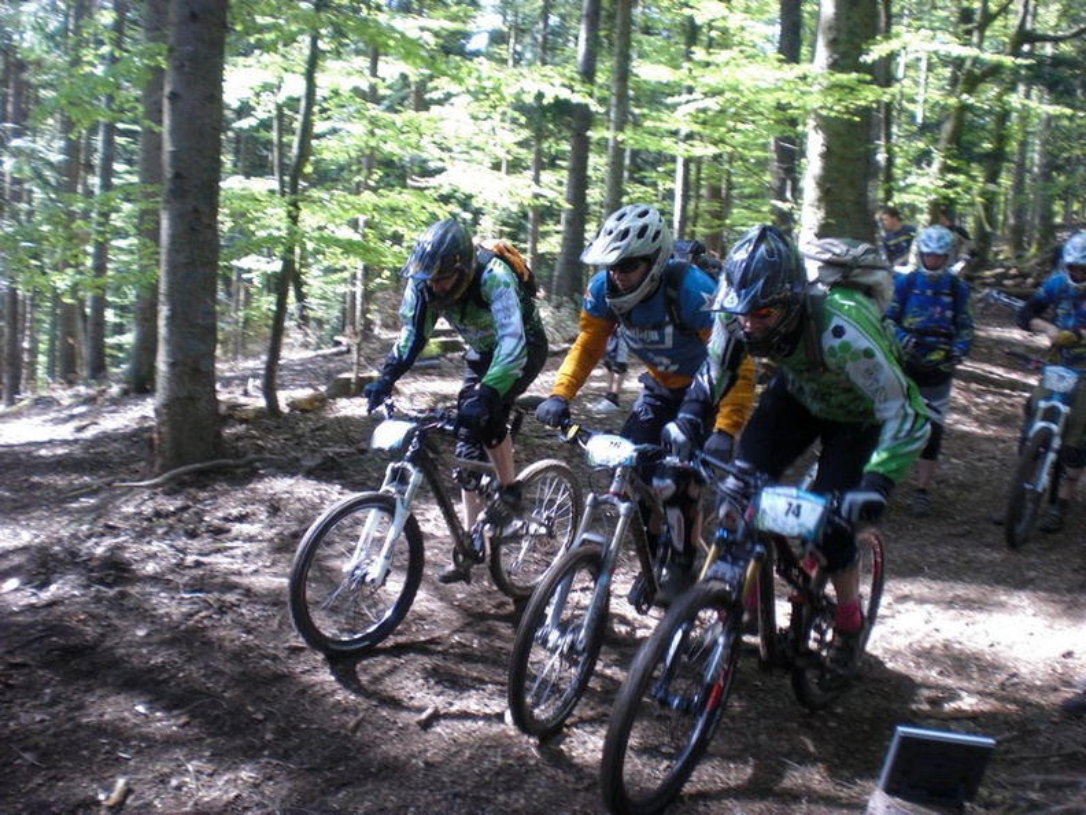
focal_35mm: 38
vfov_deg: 37.7
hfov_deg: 49.0
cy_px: 408
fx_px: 1192
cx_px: 543
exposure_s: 1/80
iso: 100
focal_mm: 6.3
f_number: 3.1
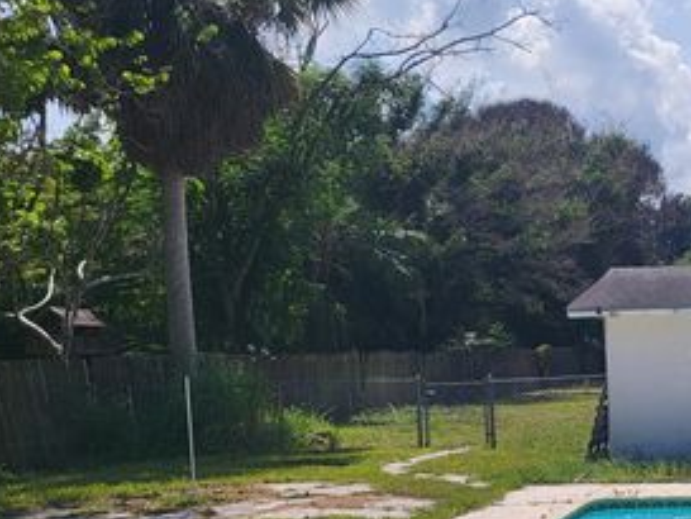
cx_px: 775
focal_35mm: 61
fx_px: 1218
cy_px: 463
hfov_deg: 28.5
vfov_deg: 23.4
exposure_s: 1/6002
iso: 50
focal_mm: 4.25
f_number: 1.8
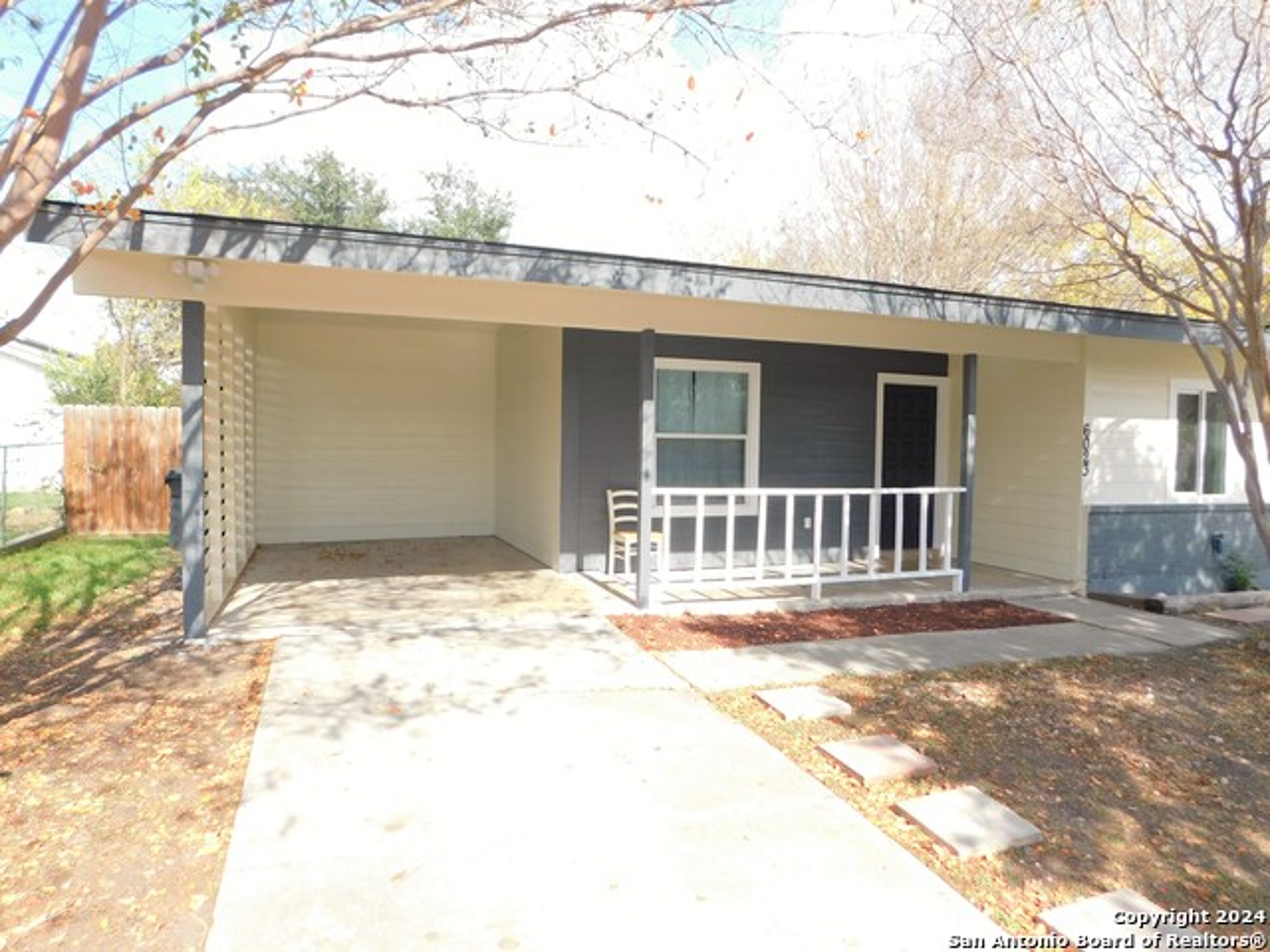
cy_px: 476
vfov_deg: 58.9
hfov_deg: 73.9
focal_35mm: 23
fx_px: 844
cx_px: 635
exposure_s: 1/500
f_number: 3
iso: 125
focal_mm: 4
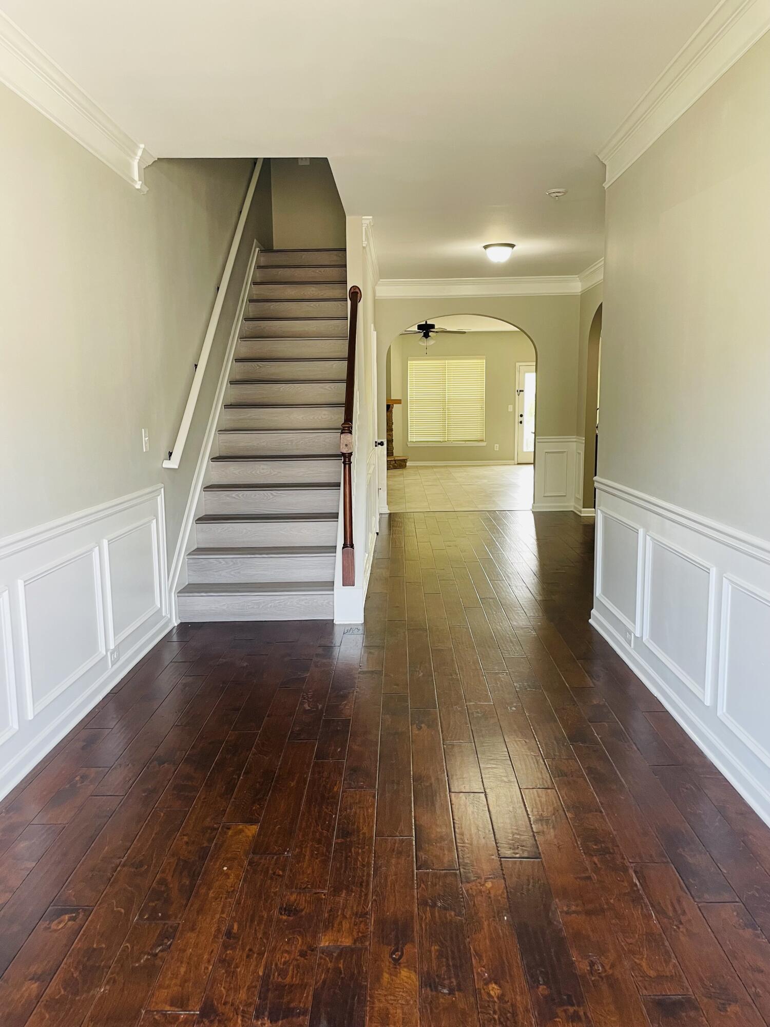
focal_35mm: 26
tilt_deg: -7.1
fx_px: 771
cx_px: 385
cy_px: 514
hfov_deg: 53.1
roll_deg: +1.7
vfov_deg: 67.3
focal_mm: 4.2
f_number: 1.6
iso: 80
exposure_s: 1/60
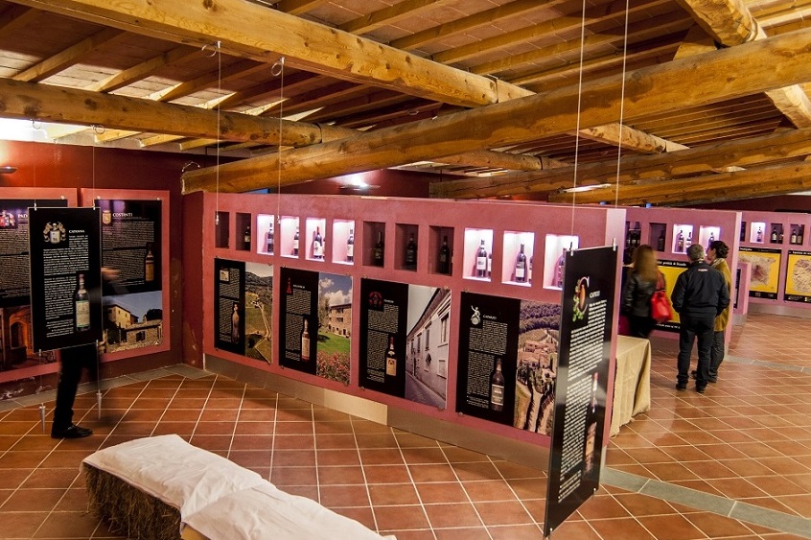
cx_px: 406
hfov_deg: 67.4
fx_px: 608
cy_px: 270
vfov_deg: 47.9
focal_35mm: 27
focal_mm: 18
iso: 400
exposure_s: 1/5
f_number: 5
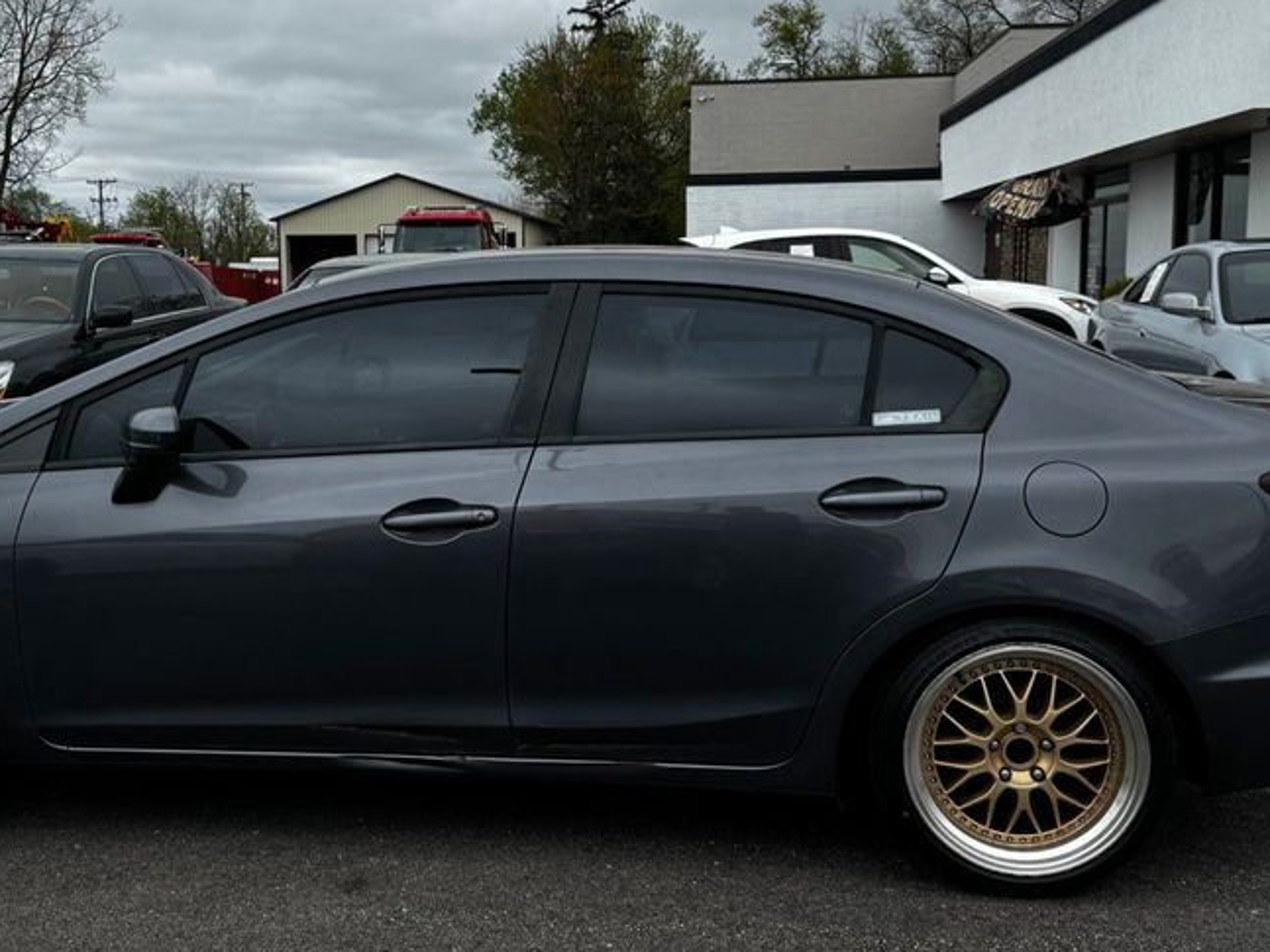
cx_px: 526
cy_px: 420
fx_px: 1394
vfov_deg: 37.7
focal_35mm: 38
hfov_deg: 48.8
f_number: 1.78
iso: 80
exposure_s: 1/1215
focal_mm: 6.76
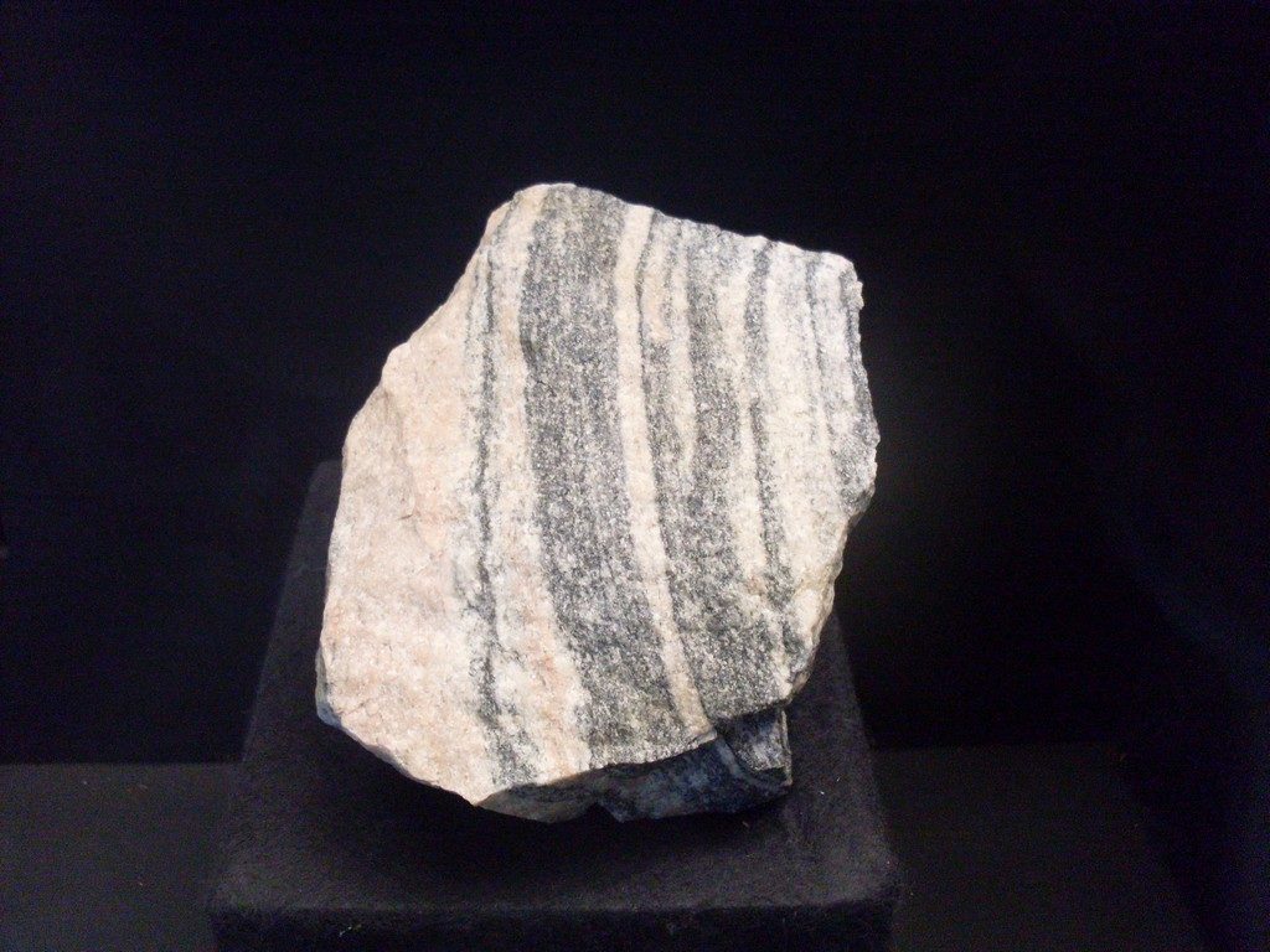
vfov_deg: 37.7
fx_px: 1394
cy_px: 476
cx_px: 635
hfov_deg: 49.0
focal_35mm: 38
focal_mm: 6.3
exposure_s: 1/15
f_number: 2.8
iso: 200
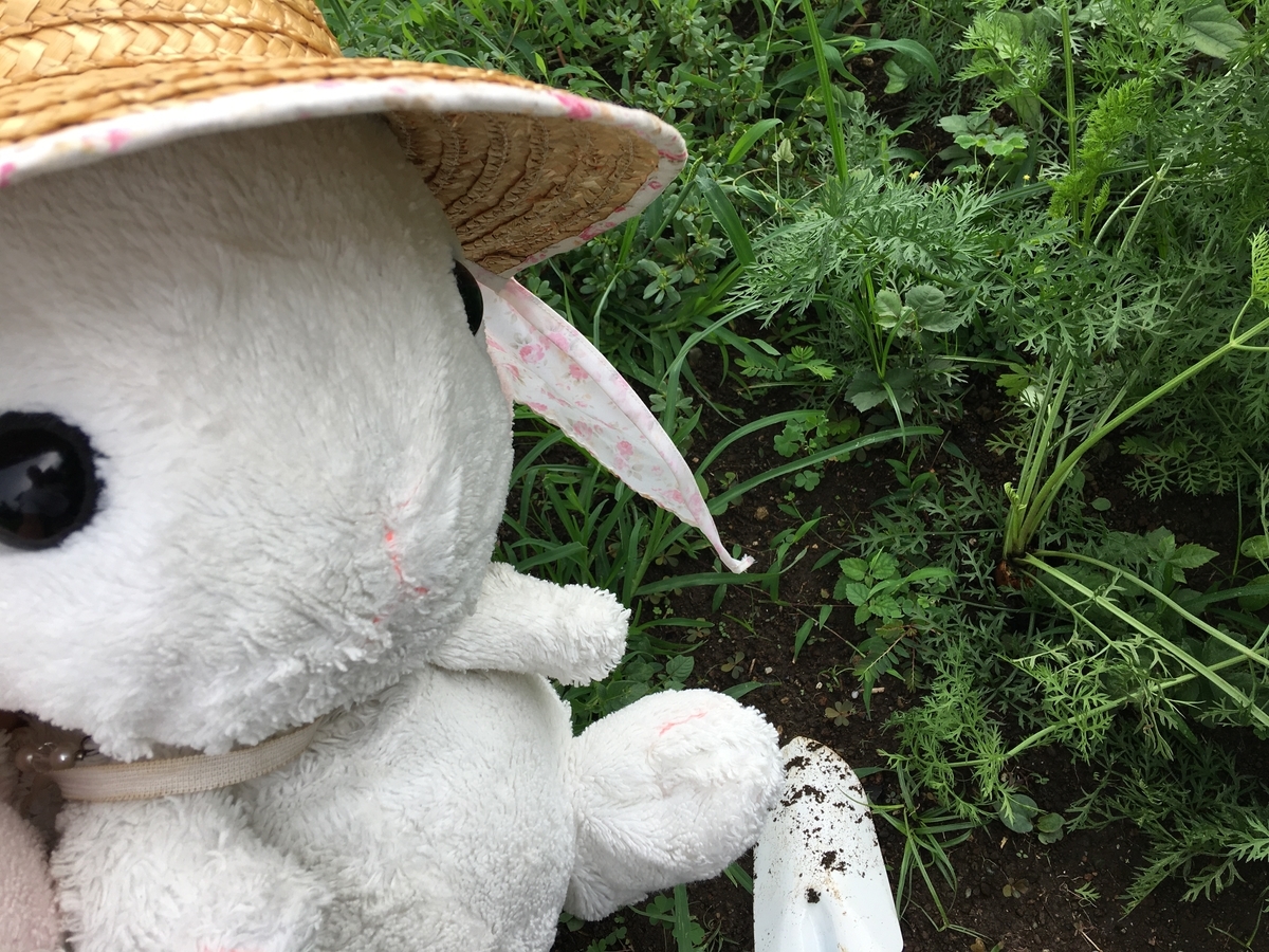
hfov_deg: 61.7
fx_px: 1063
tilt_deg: -49.8
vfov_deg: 48.2
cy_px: 476
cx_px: 634
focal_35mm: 29
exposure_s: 1/208
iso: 25
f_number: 2.2
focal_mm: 4.15
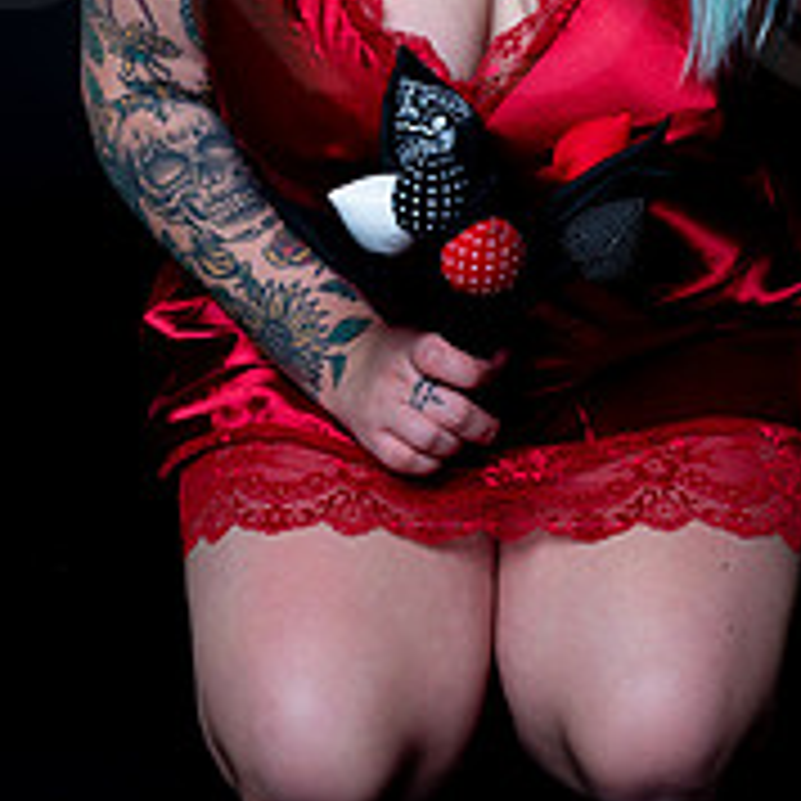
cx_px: 562
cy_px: -36
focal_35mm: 75
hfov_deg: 22.9
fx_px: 1963
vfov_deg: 22.0
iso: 100
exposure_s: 1/160
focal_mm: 35
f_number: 10
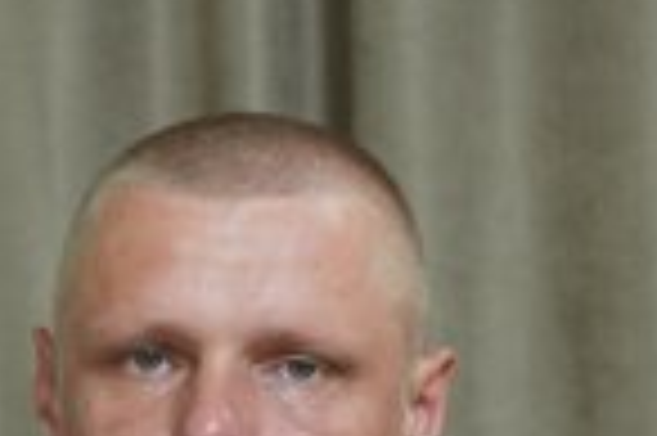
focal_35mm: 192
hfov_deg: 10.7
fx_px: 3500
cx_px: 63
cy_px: 569
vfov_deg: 7.1
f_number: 3.5
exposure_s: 1/100
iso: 5000
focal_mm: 70
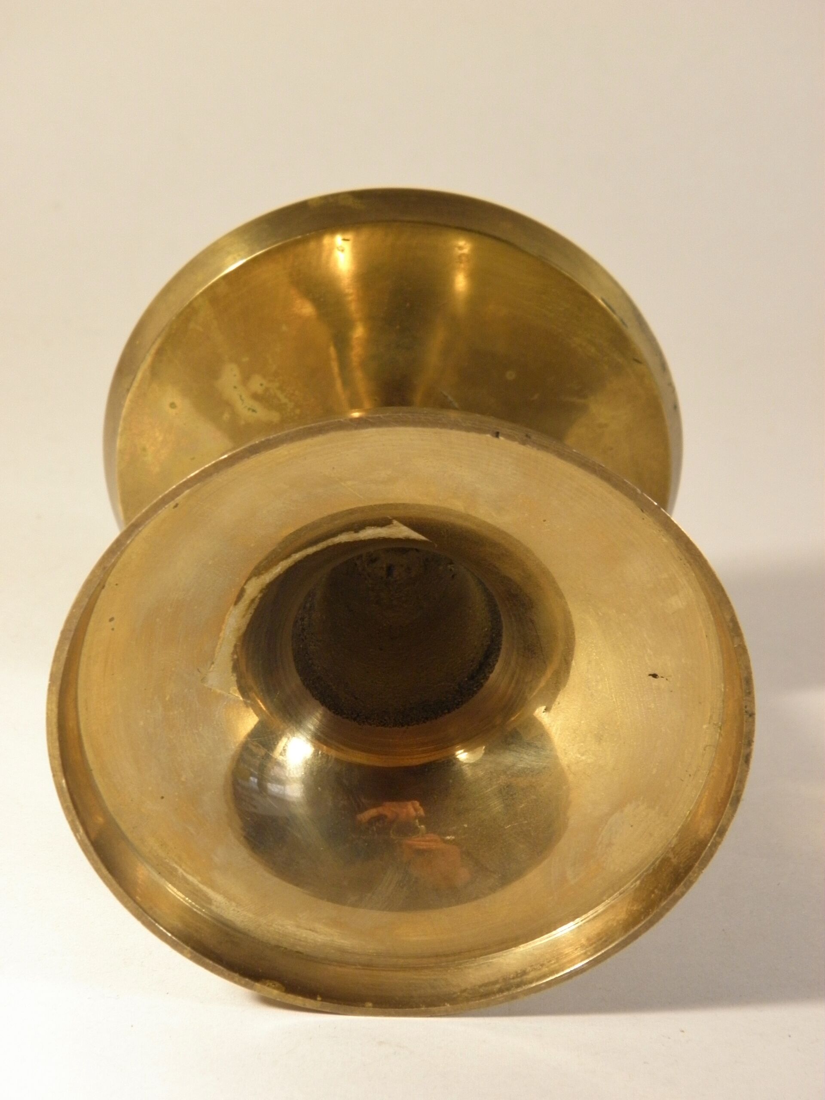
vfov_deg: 24.4
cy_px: 550
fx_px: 2542
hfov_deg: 18.4
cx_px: 412
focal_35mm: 80
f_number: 4.4
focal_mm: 14.3
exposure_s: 1/30
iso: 200
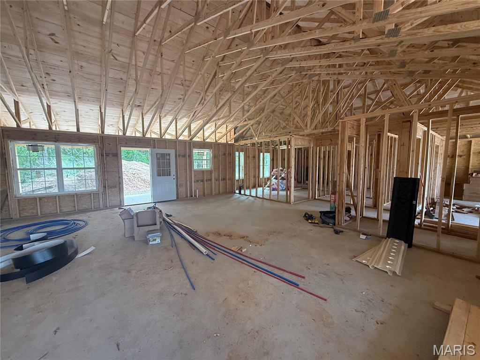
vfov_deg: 85.7
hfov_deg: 102.1
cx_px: 240
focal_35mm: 14
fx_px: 194
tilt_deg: -5.9
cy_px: 180
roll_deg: +0.2
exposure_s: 1/99
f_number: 2.2
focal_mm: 2.22
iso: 200
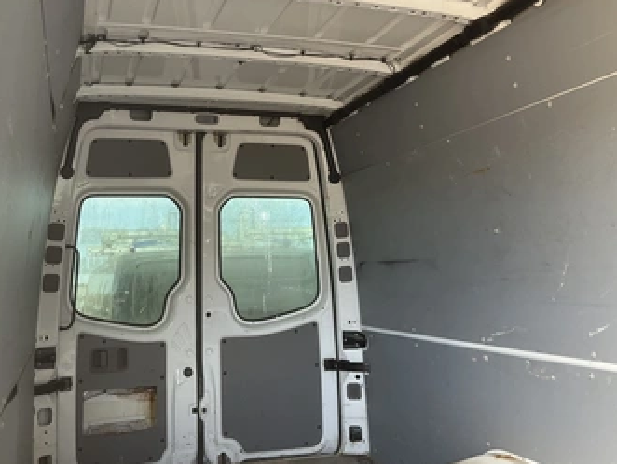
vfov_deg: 40.7
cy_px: 198
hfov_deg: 52.2
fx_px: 625
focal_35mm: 35
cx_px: 248
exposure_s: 1/96
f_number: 1.8
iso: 64
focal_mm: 3
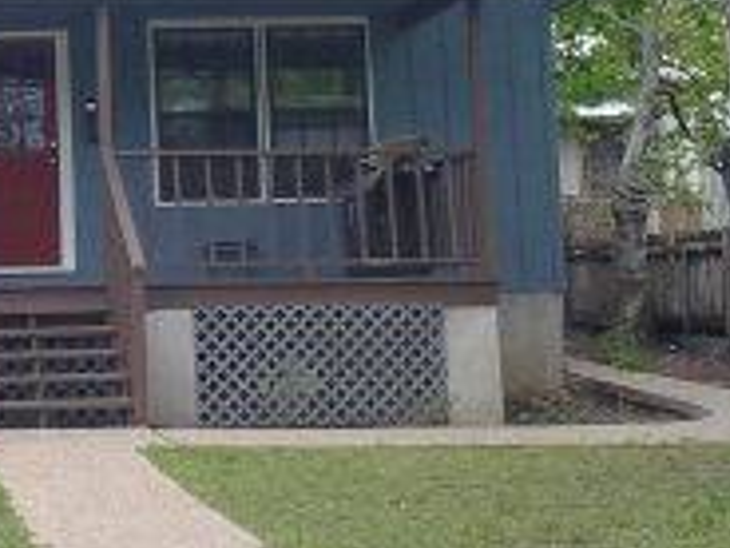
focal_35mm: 78
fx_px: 1645
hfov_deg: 24.0
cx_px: 4
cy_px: 143
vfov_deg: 18.8
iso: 160
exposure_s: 1/60
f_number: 11
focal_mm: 5
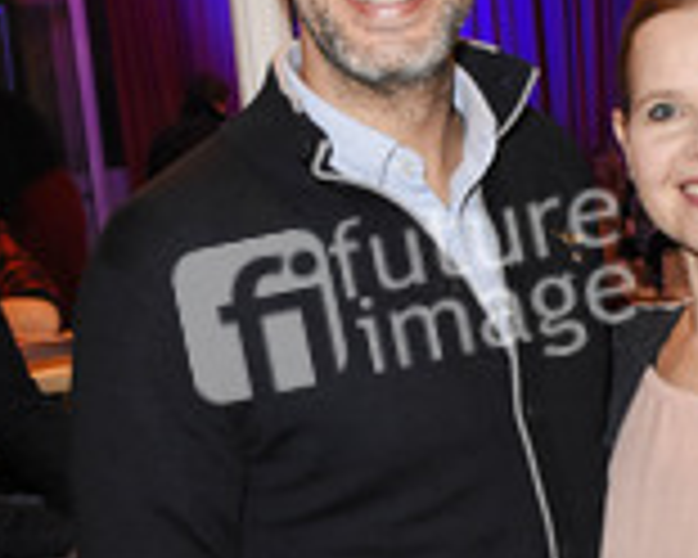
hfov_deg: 23.6
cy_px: 522
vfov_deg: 18.8
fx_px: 1653
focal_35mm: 80
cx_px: 536
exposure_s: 1/60
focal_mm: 22
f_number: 6.3
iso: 3200
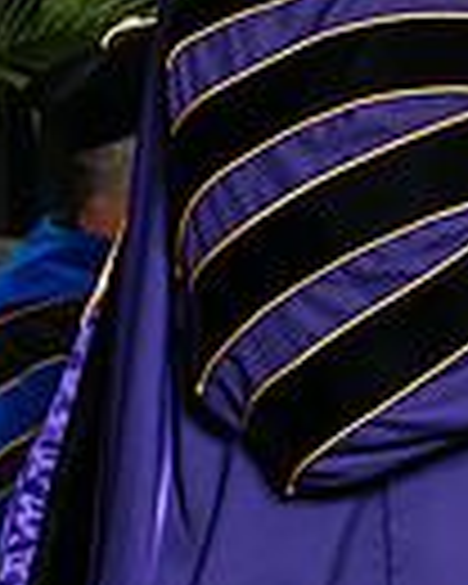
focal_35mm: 277
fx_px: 4796
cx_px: 742
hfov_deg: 5.5
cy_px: -61
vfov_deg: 6.9
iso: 2000
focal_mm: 66
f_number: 5
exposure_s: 1/200
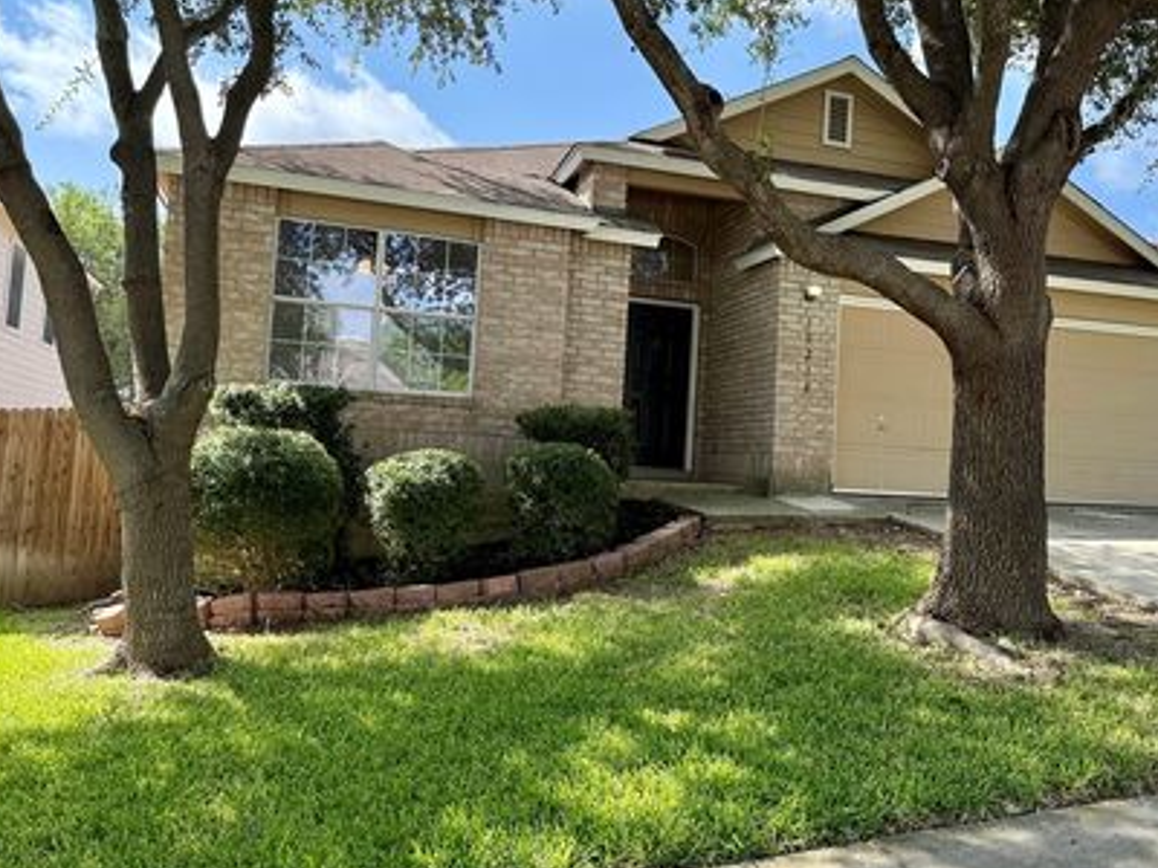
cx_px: 680
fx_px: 1004
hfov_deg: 59.6
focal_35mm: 30
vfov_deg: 46.7
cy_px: 378
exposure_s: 1/1464
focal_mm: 6.76
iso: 100
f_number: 1.78
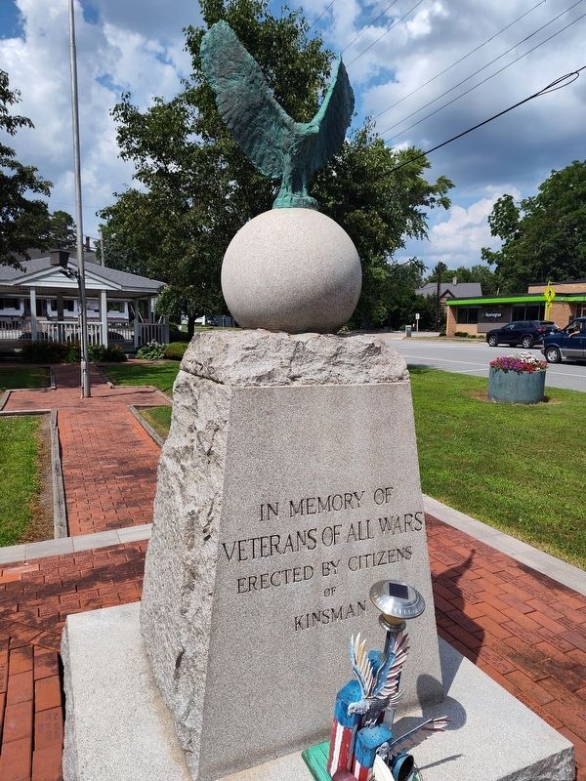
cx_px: 293
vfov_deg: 73.9
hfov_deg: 58.9
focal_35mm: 23
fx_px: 519
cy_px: 390
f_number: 1.8
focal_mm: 5.56
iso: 100
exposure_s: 1/2118
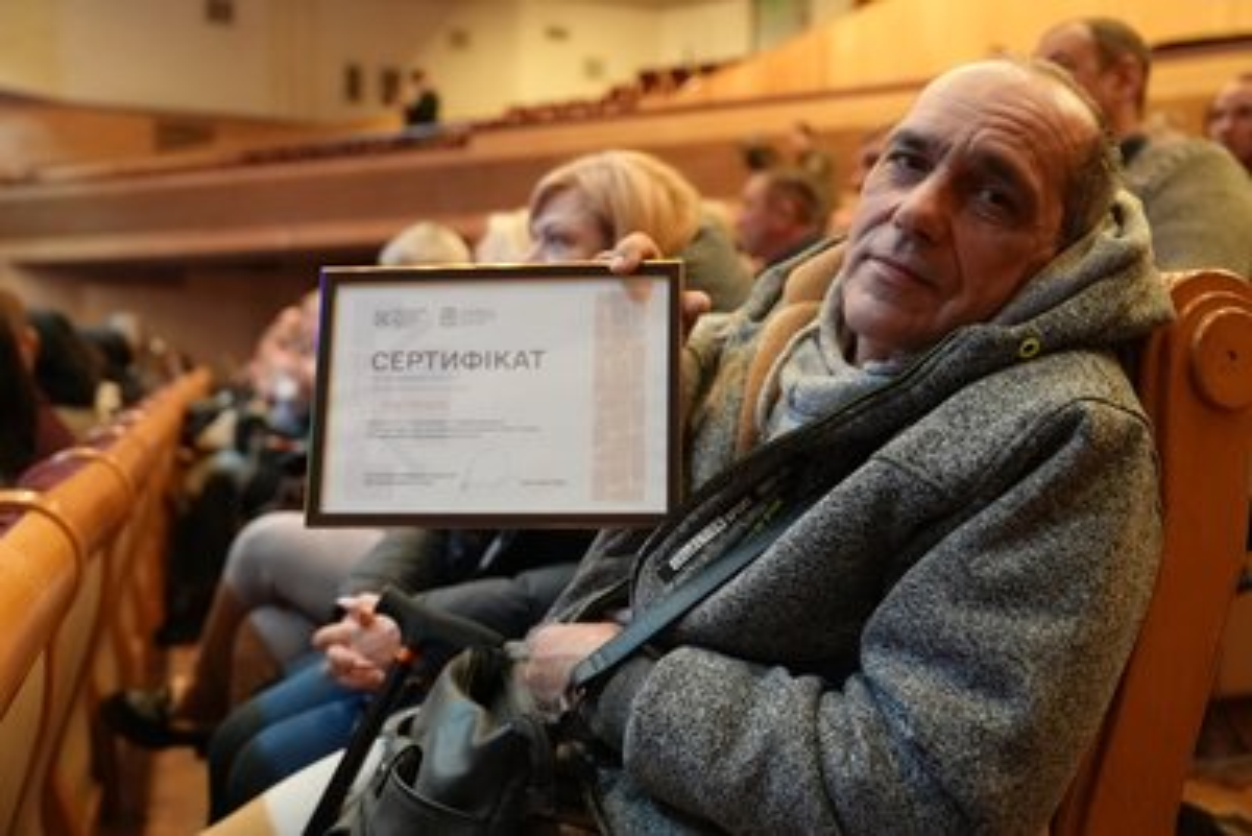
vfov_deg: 41.1
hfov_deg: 58.7
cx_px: 626
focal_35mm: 32
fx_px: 1113
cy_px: 418
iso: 12800
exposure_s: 1/100
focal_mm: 32
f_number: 2.8
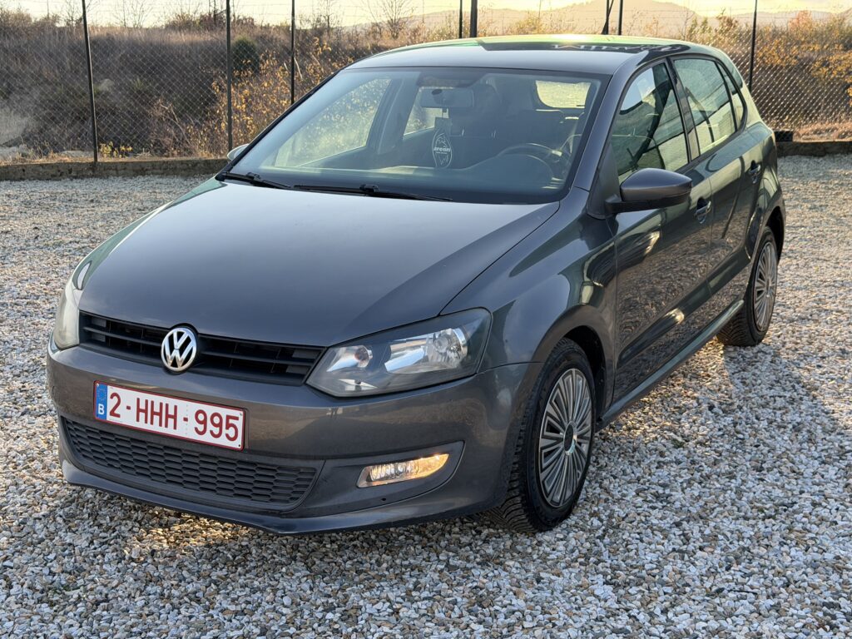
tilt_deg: -11.2
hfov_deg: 39.7
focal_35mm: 48
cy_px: 320
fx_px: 1181
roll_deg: -1.2
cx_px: 426
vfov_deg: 30.3
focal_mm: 6.76
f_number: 1.78
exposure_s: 1/819
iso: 80
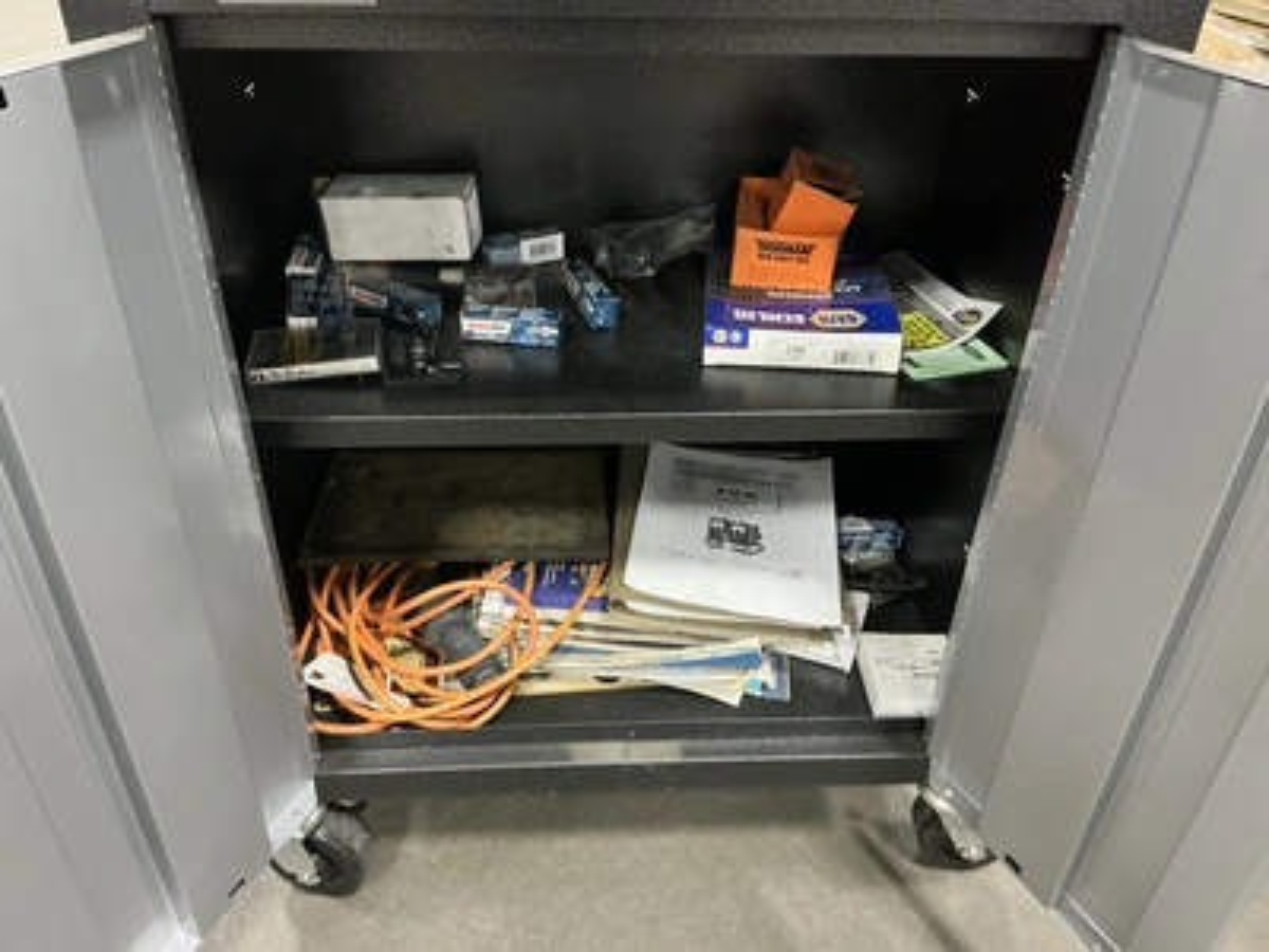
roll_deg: -1.4
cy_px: 476
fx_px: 1026
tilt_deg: -34.4
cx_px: 634
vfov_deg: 49.7
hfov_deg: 63.4
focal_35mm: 28
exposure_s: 1/30
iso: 500
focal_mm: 3
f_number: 1.8
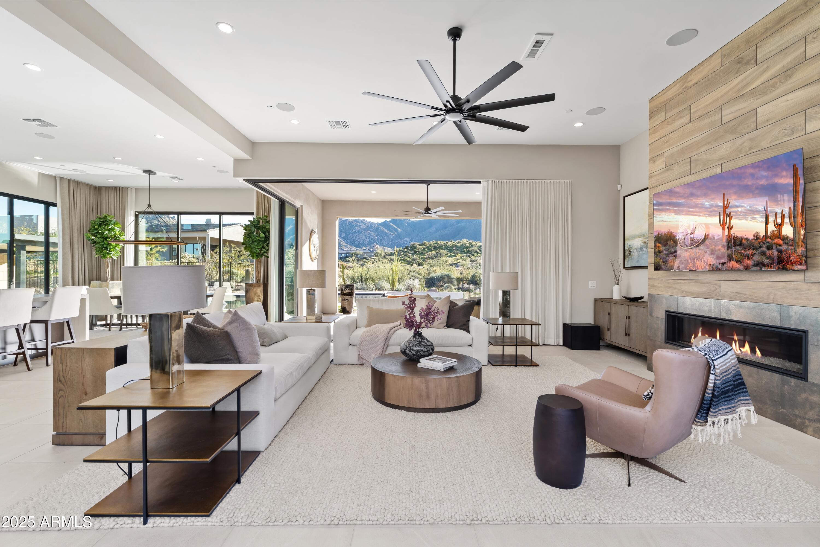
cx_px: 410
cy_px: 274
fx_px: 364
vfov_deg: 73.7
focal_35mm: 16
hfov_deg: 96.7
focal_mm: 16
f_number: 8
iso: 800
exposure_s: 1/60
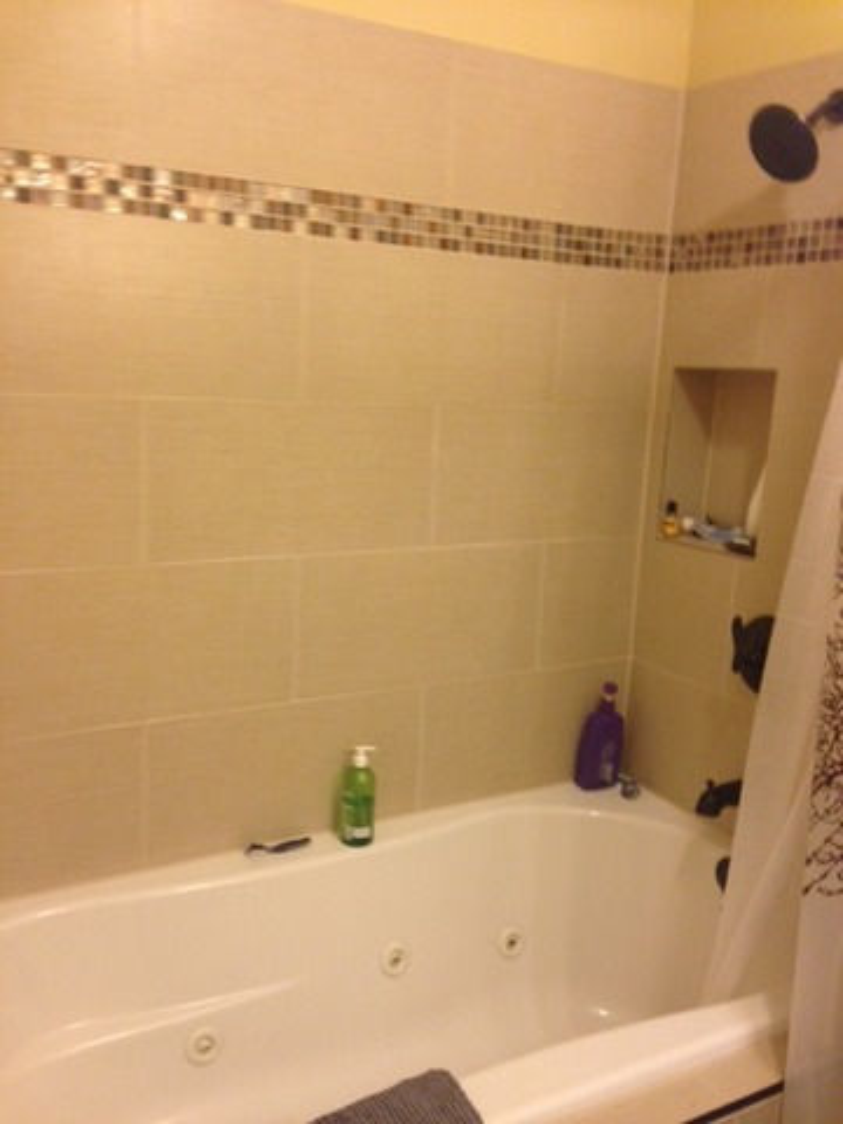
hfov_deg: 42.9
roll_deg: -0.5
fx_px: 1072
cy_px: 562
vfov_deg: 55.4
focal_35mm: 33
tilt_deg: -9.0
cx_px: 422
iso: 125
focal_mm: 4.12
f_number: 2.4
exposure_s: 1/20
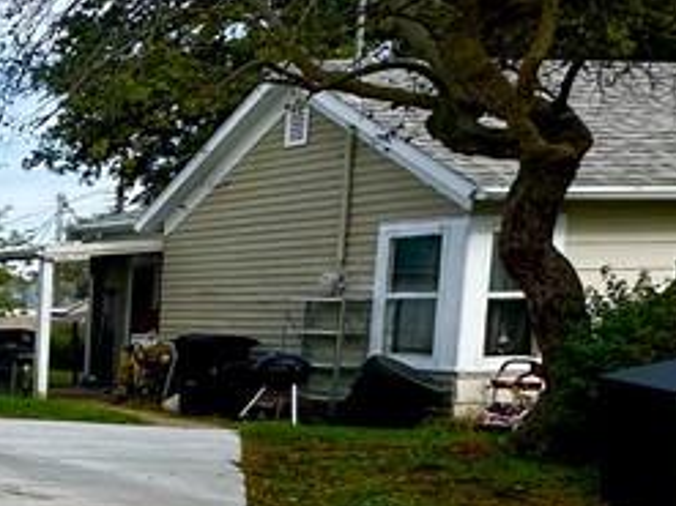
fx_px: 1132
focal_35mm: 58
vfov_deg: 24.6
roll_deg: +1.0
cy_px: 432
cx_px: -575
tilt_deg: -5.9
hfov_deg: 20.9
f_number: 2.2
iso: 50
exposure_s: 1/2020
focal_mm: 2.22
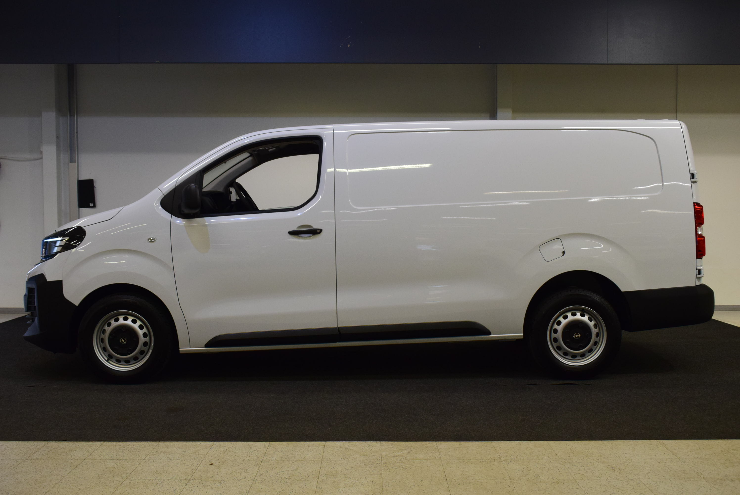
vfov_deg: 34.3
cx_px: 370
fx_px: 802
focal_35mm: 39
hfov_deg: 49.5
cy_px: 248
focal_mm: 26
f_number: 7.1
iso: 1600
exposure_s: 1/200
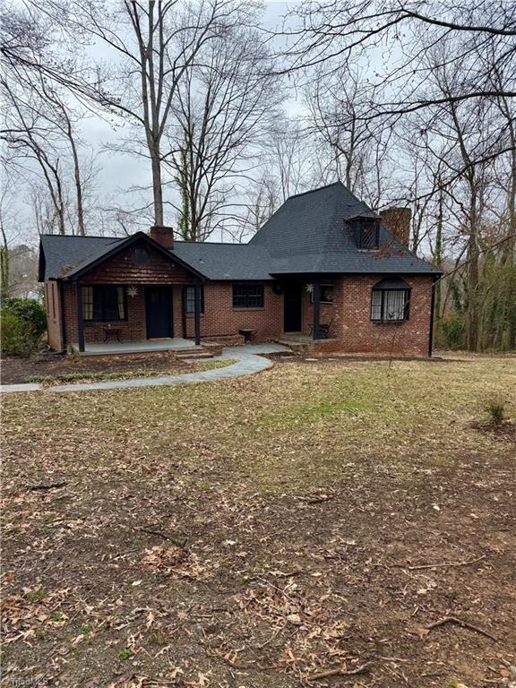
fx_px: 477
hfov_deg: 56.8
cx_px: 258
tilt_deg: -9.0
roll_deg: +0.7
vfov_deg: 71.6
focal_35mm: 24
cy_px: 344
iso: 80
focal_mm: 6.76
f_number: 1.78
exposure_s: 1/1678
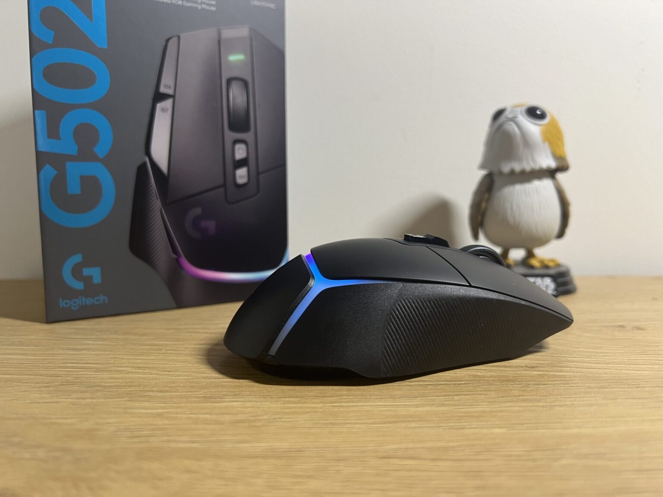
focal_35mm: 26
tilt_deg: -6.9
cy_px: 248
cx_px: 332
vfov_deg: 53.1
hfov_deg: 67.3
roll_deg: +0.0
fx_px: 498
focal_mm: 5.7
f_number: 1.5
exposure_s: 1/73
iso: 100
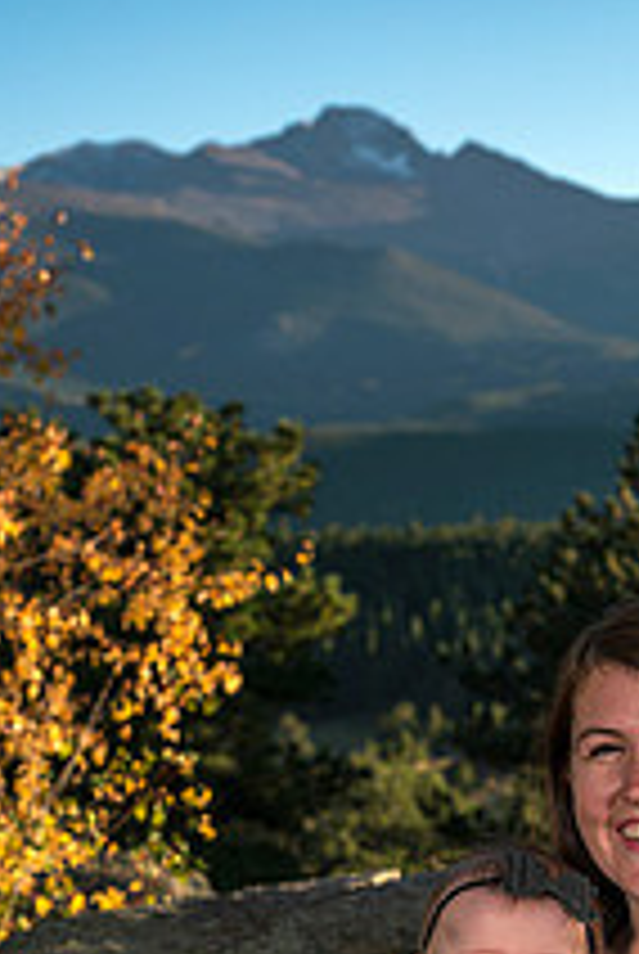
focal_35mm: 106
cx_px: 630
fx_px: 2813
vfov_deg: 18.7
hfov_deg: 12.8
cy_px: 958
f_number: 5
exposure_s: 1/320
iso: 100
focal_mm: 50
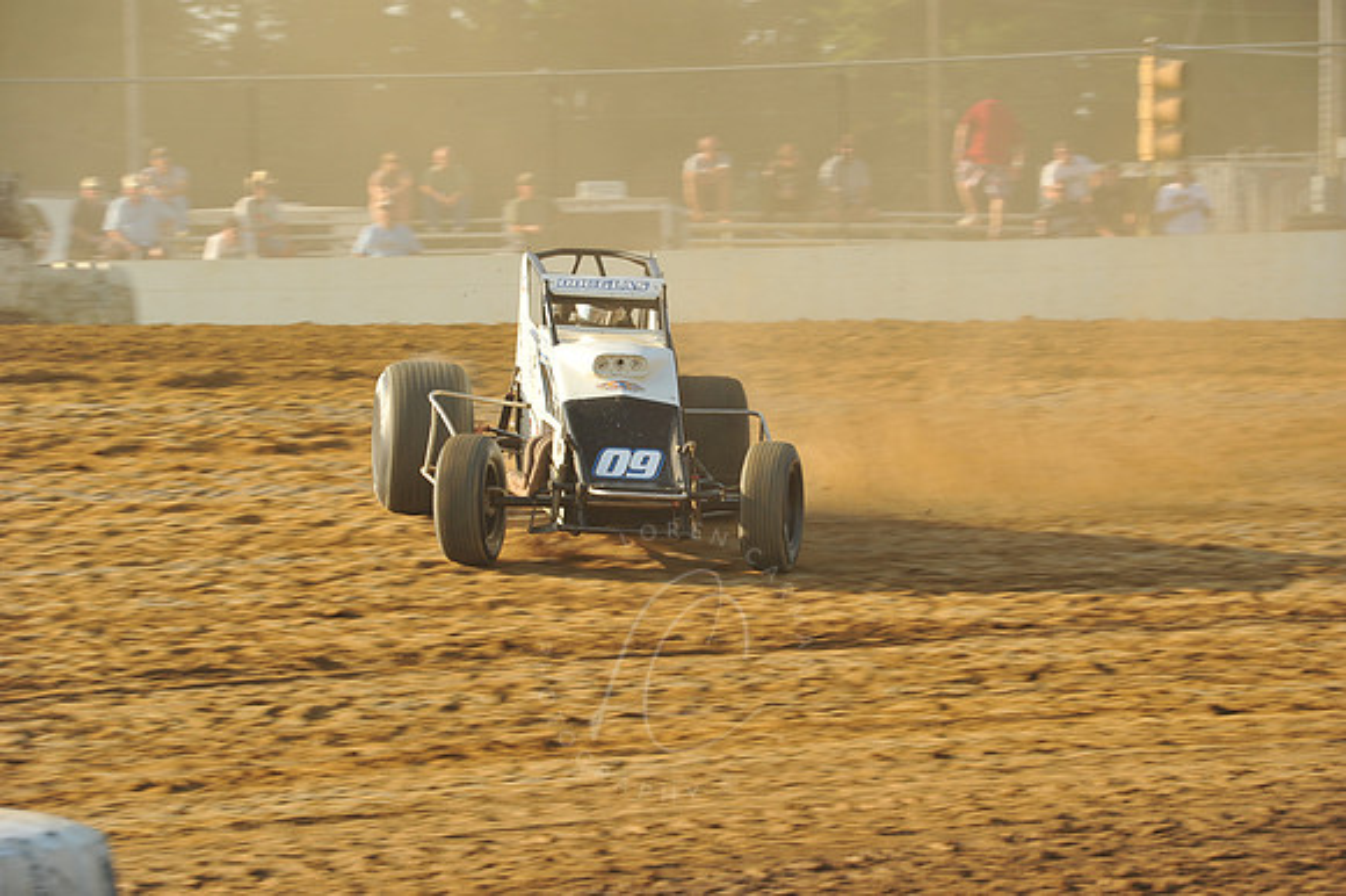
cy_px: 448
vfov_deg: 7.8
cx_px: 673
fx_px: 6539
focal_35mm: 175
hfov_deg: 11.8
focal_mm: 175
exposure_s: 1/320
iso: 400
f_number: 9
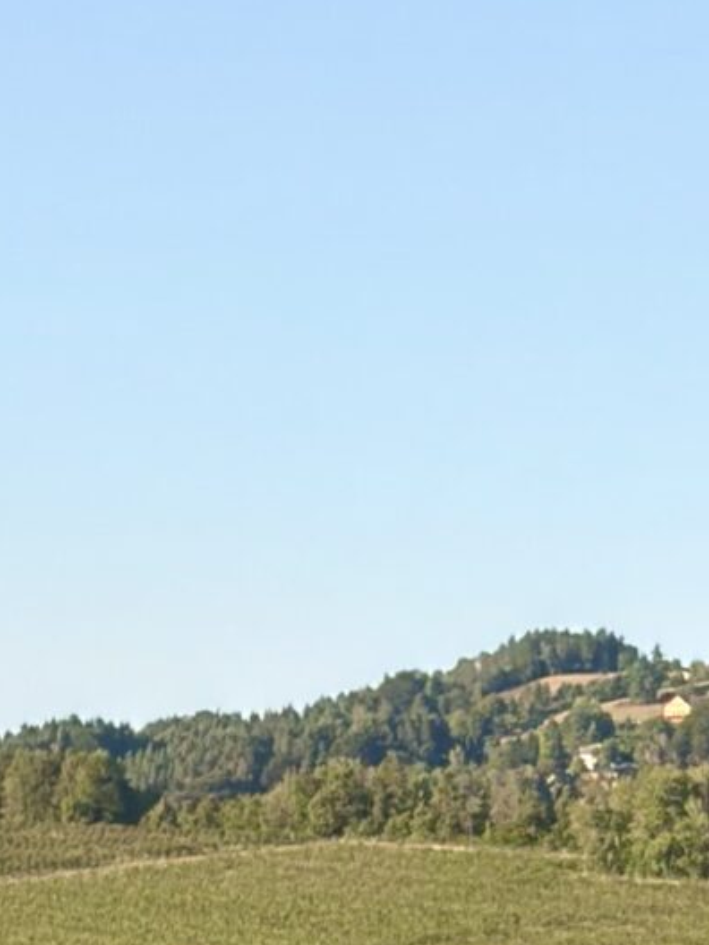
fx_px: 6882
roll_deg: -0.4
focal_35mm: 252
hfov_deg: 5.8
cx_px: 1255
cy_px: 1079
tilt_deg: -0.9
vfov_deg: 7.8
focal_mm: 5.96
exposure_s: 1/2141
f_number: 1.6
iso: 32
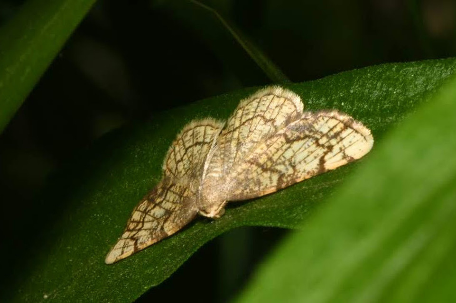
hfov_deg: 13.0
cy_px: 152
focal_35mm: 158
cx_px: 228
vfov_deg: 8.7
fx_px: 1994
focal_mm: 105
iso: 100
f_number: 29
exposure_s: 1/60
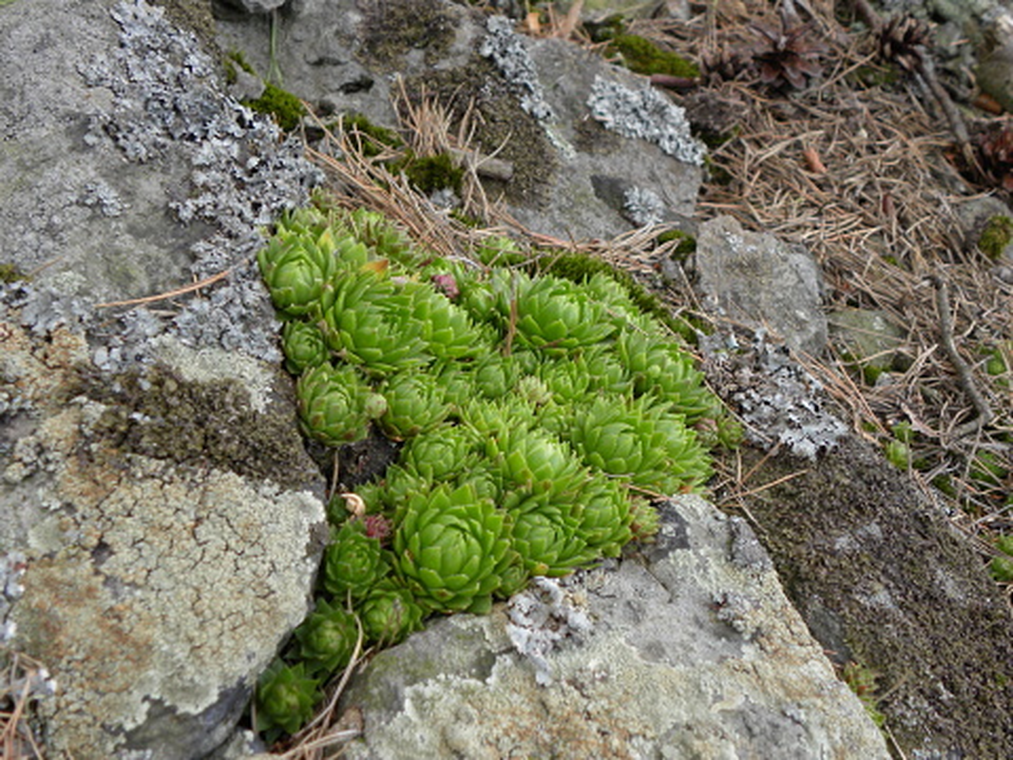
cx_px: 506
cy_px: 380
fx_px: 1522
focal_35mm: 52
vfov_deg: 28.0
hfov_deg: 36.8
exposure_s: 1/54.3
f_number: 3.5
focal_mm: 9.2
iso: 64
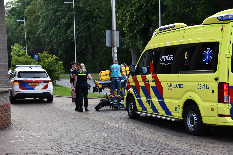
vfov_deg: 18.2
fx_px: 485
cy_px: 78
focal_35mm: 75
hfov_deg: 27.0
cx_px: 116
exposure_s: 1/250
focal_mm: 50
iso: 360
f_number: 5.6
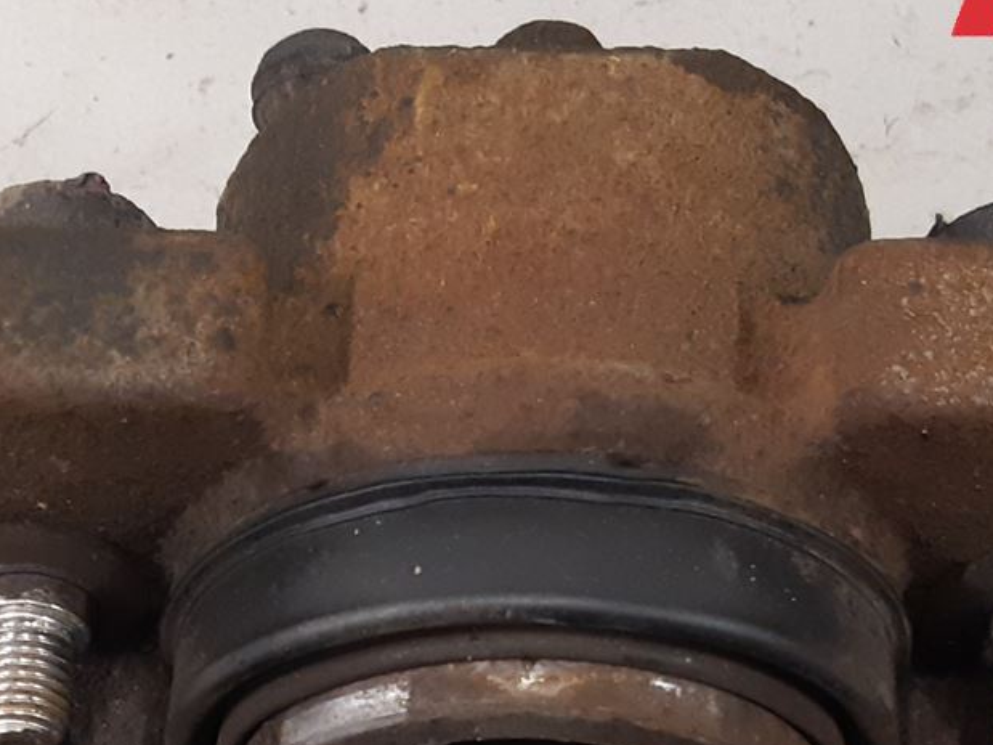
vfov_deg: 16.2
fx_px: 2467
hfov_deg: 22.6
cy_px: 999
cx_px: 294
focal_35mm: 86
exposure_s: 1/50
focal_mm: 3.93
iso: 250
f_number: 1.7
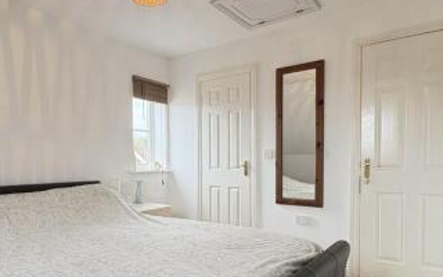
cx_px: 154
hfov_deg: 66.9
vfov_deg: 45.6
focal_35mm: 27
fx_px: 326
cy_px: 175
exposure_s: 1/100
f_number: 2.2
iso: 200
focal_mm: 2.22
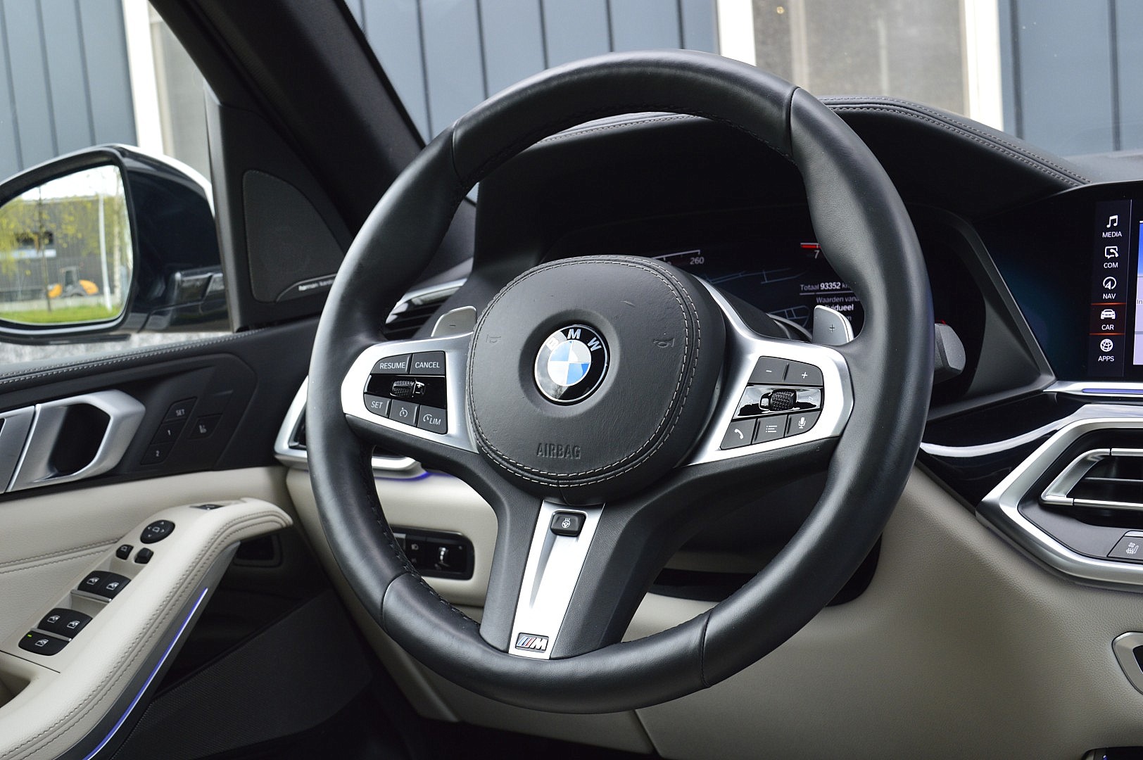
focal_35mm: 40
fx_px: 1285
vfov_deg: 33.0
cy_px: 380
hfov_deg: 48.0
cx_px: 572
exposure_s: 1/60
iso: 400
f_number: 8
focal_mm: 27
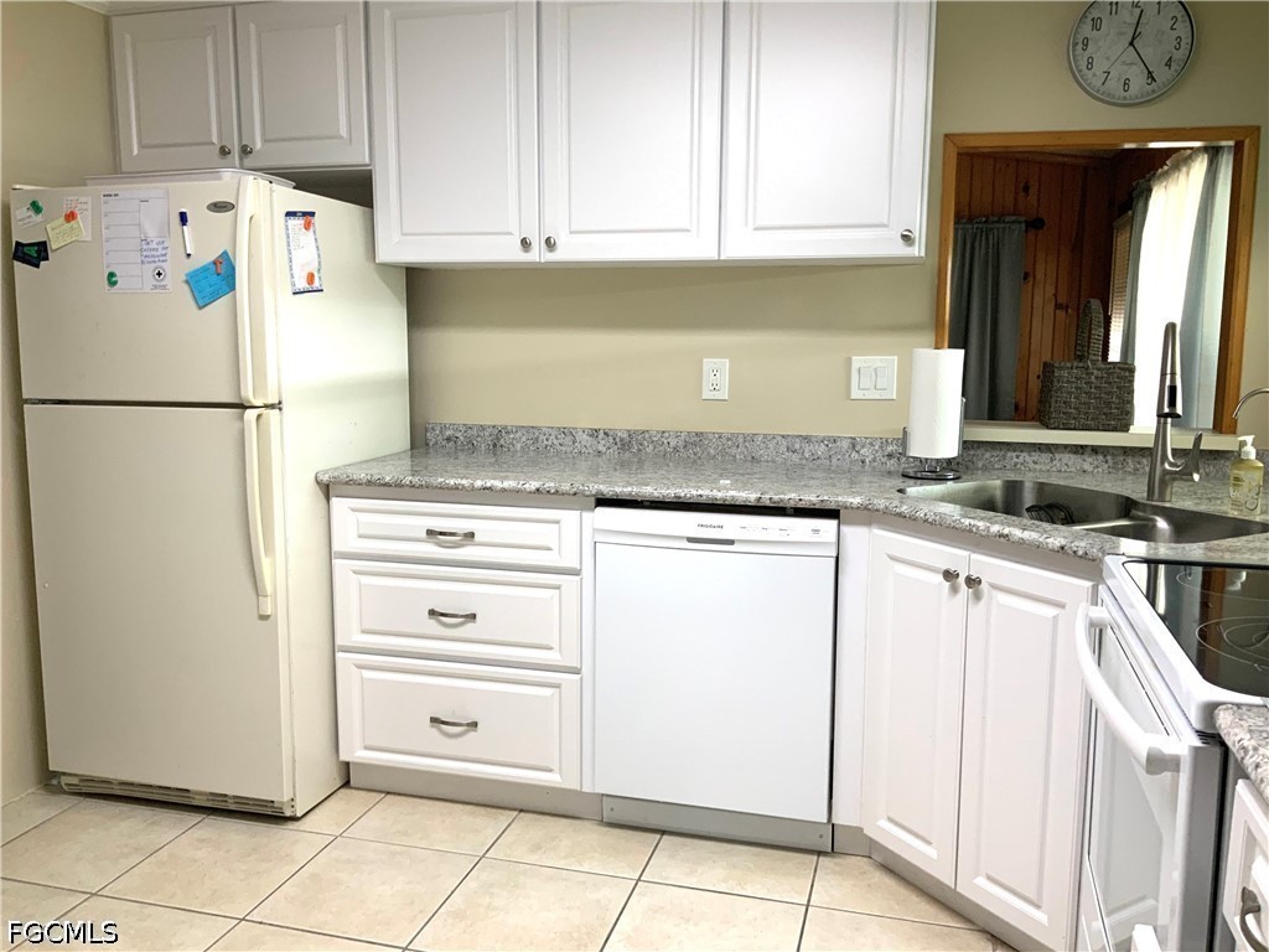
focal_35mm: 29
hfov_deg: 61.7
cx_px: 634
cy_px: 476
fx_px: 1063
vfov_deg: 48.2
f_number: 1.8
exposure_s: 1/60
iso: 80
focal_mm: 3
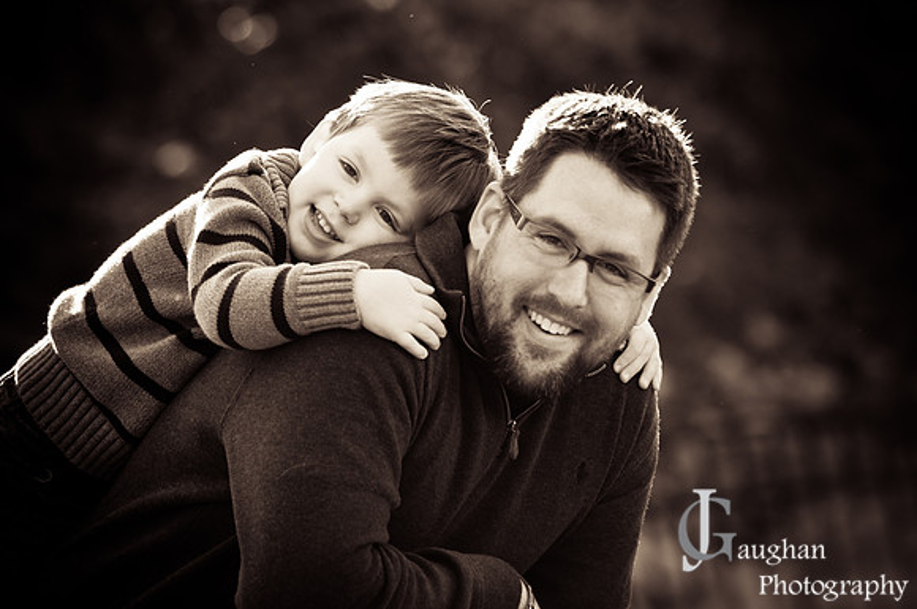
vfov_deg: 5.7
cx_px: 458
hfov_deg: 8.6
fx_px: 6105
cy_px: 304
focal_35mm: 240
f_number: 3.5
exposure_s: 1/250
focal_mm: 160
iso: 200
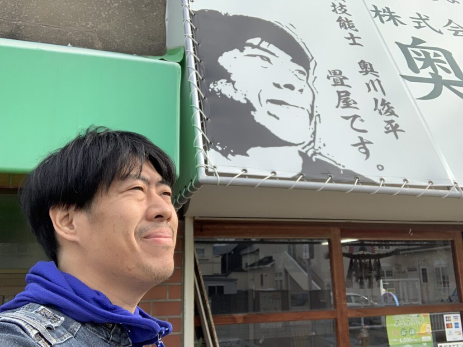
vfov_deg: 44.2
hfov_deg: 56.8
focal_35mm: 32
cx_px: 232
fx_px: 428
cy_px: 174
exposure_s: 1/279
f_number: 2.2
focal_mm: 2.87
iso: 16
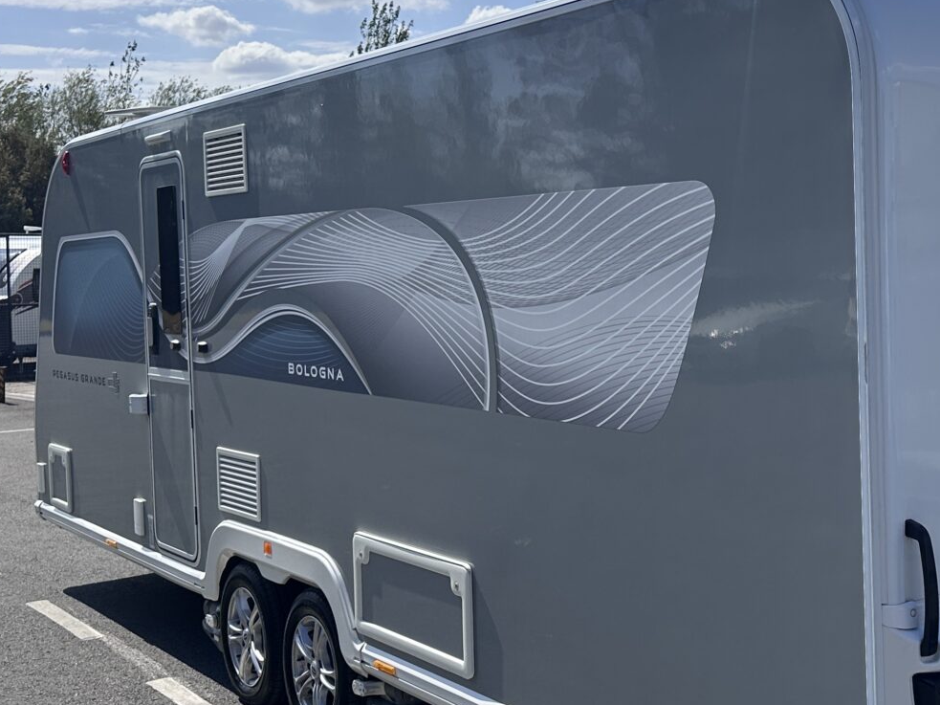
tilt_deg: -2.2
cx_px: 721
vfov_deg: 29.1
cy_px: 311
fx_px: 1358
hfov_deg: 37.1
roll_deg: +0.3
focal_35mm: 50
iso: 80
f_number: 1.78
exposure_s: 1/6623
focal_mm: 6.86
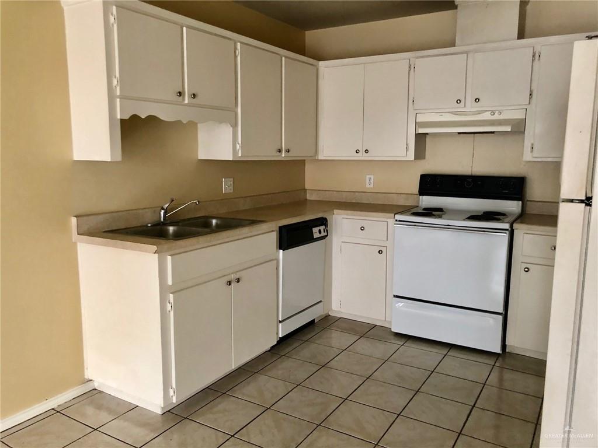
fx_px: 484
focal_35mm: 28
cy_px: 224
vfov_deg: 49.7
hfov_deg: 63.4
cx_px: 299
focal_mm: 4
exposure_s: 1/15
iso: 64
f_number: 1.8
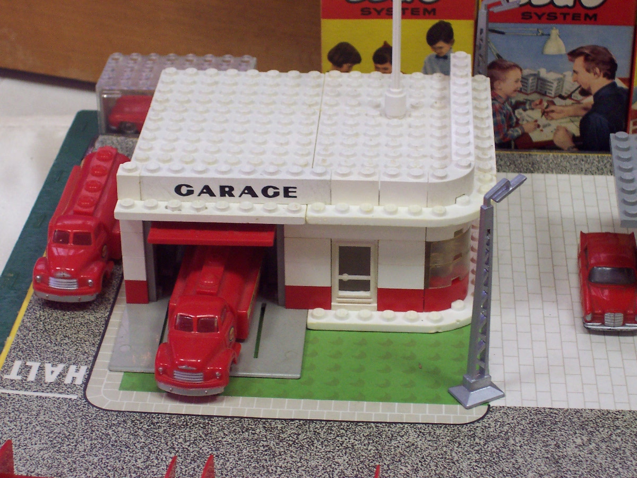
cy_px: 239
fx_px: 1638
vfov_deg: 16.6
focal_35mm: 89
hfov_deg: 22.0
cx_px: 318
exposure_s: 1/20
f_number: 4.1
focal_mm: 13.5
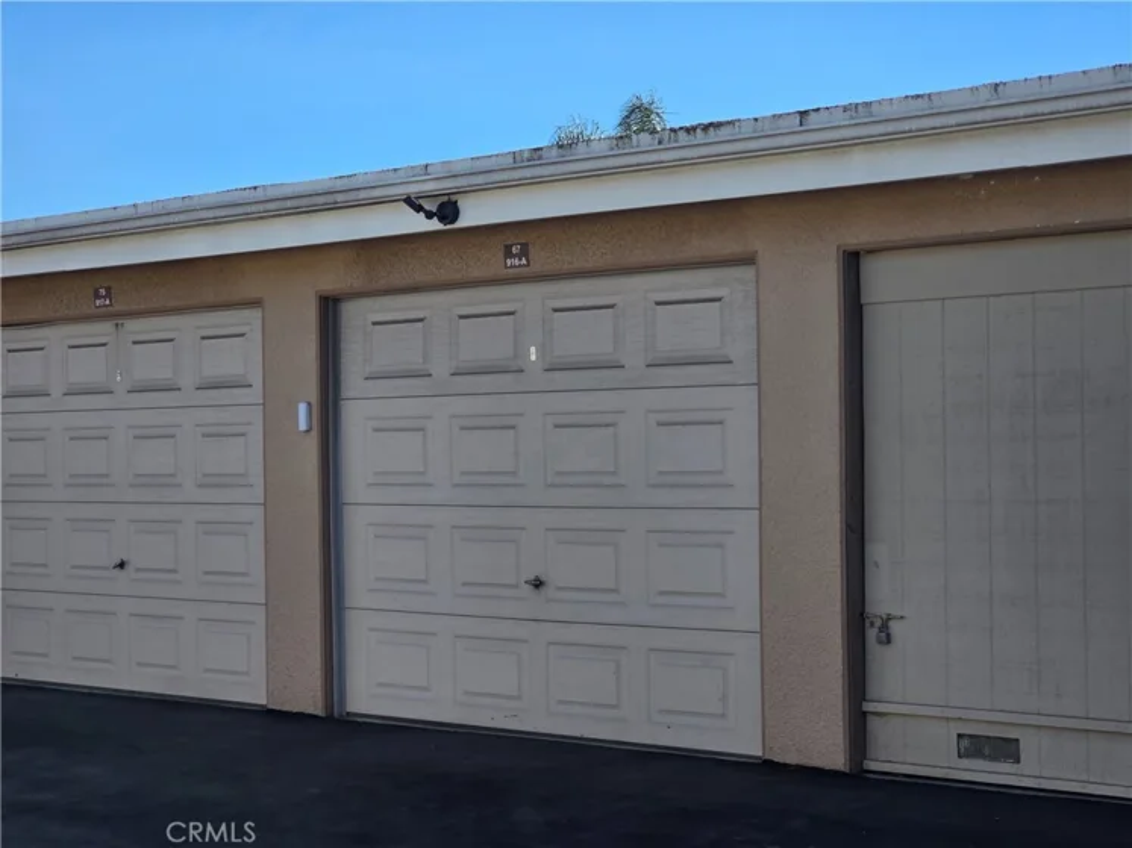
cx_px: 566
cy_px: 424
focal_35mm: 69
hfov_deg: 28.2
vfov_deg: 21.3
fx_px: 2256
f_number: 2.4
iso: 25
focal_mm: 7
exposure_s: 1/892
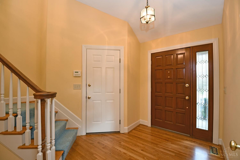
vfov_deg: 77.3
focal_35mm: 15
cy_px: 80
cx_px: 120
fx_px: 100
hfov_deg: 100.4
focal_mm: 10
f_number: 4
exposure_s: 1/60
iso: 640
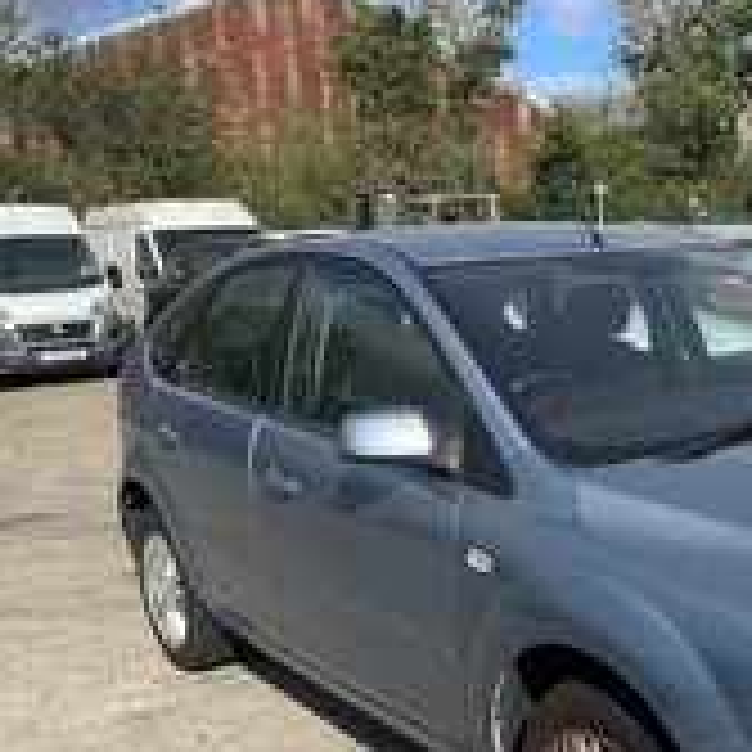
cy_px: 554
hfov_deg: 33.9
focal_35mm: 48
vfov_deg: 34.7
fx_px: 1180
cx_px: 639
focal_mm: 4.2
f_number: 1.6
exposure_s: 1/3861
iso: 32
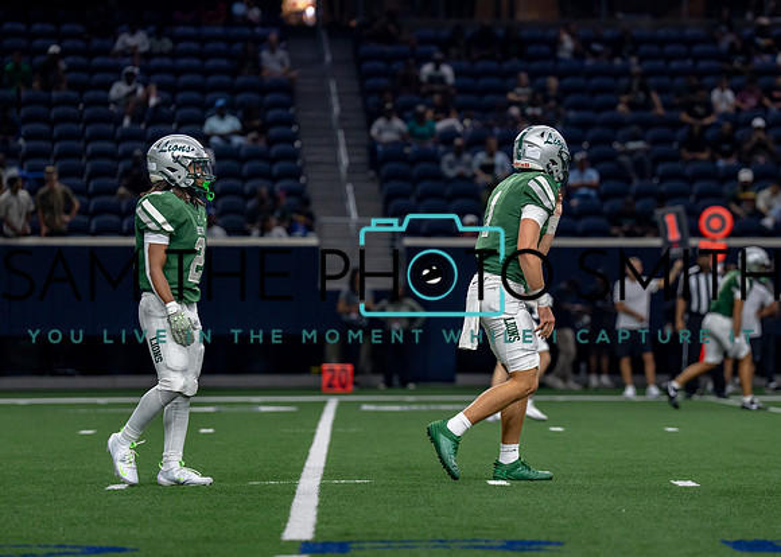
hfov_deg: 10.6
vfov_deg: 7.6
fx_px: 4212
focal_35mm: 190
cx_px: 491
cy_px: 240
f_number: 2.8
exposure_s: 1/1000
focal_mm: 149
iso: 1250
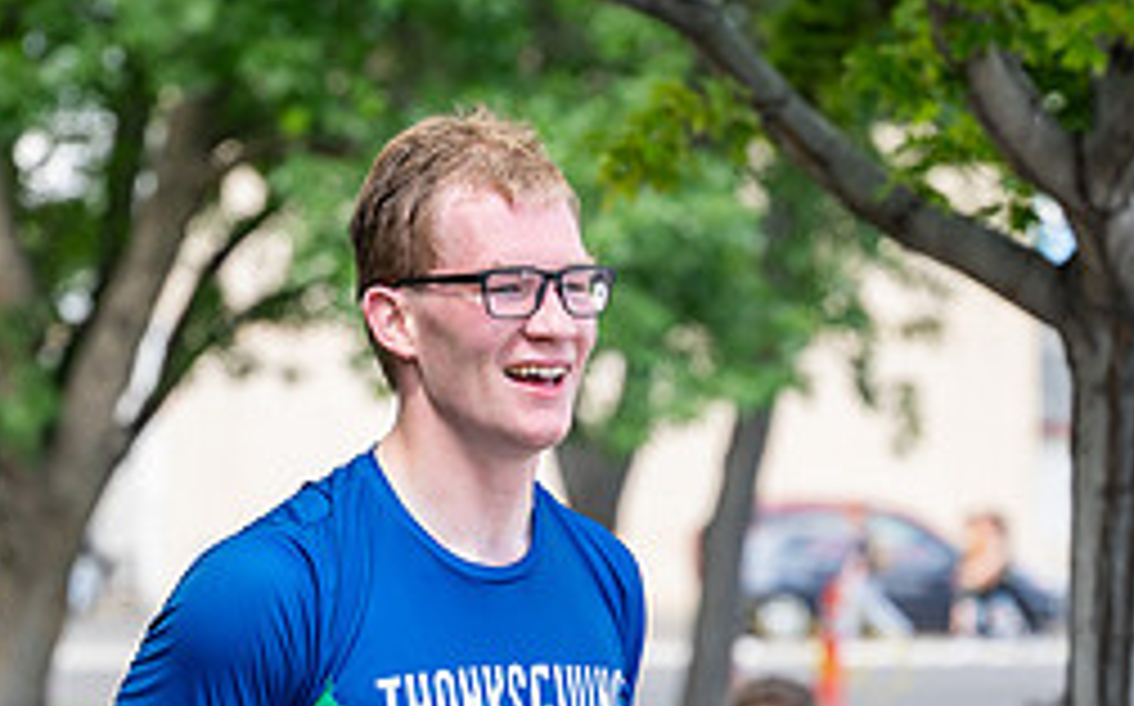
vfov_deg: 5.8
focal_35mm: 225
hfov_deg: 9.3
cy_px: 608
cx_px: 554
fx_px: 6947
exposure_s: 1/1250
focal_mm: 70
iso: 200
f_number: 2.8
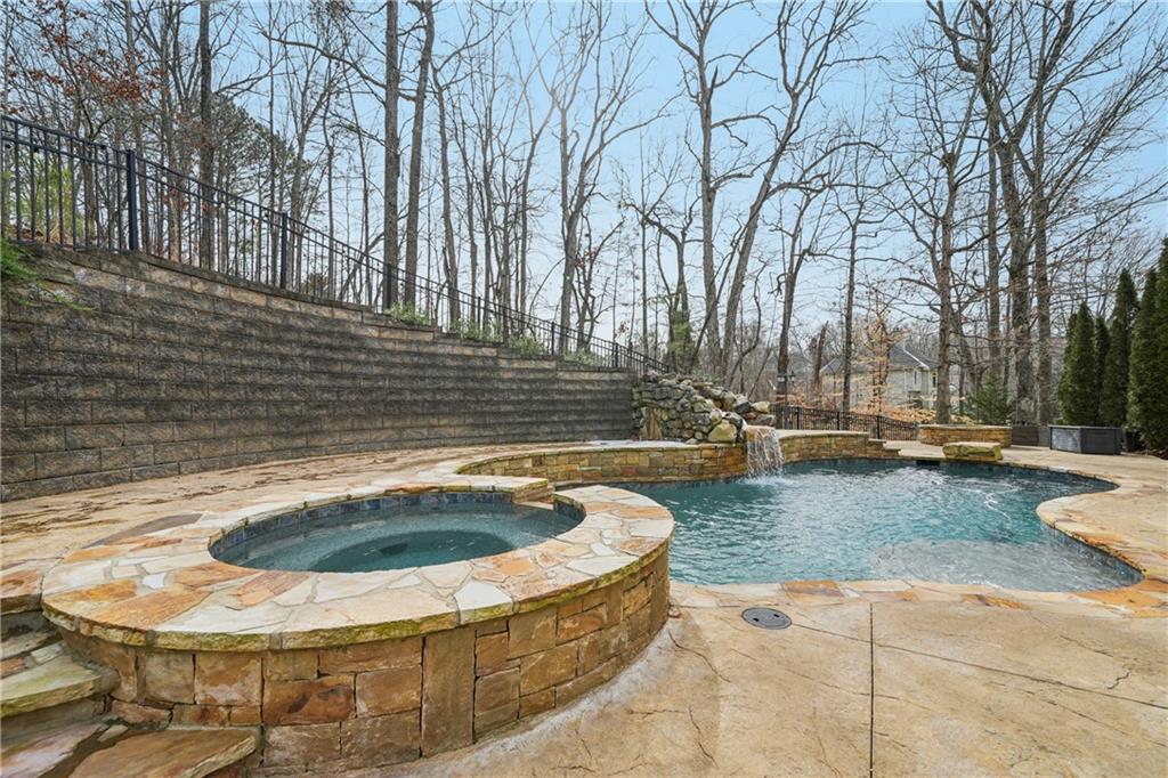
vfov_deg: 81.2
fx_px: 454
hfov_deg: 104.3
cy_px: 389
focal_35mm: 14
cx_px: 584
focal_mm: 14
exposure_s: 1/125
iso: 100
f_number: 8
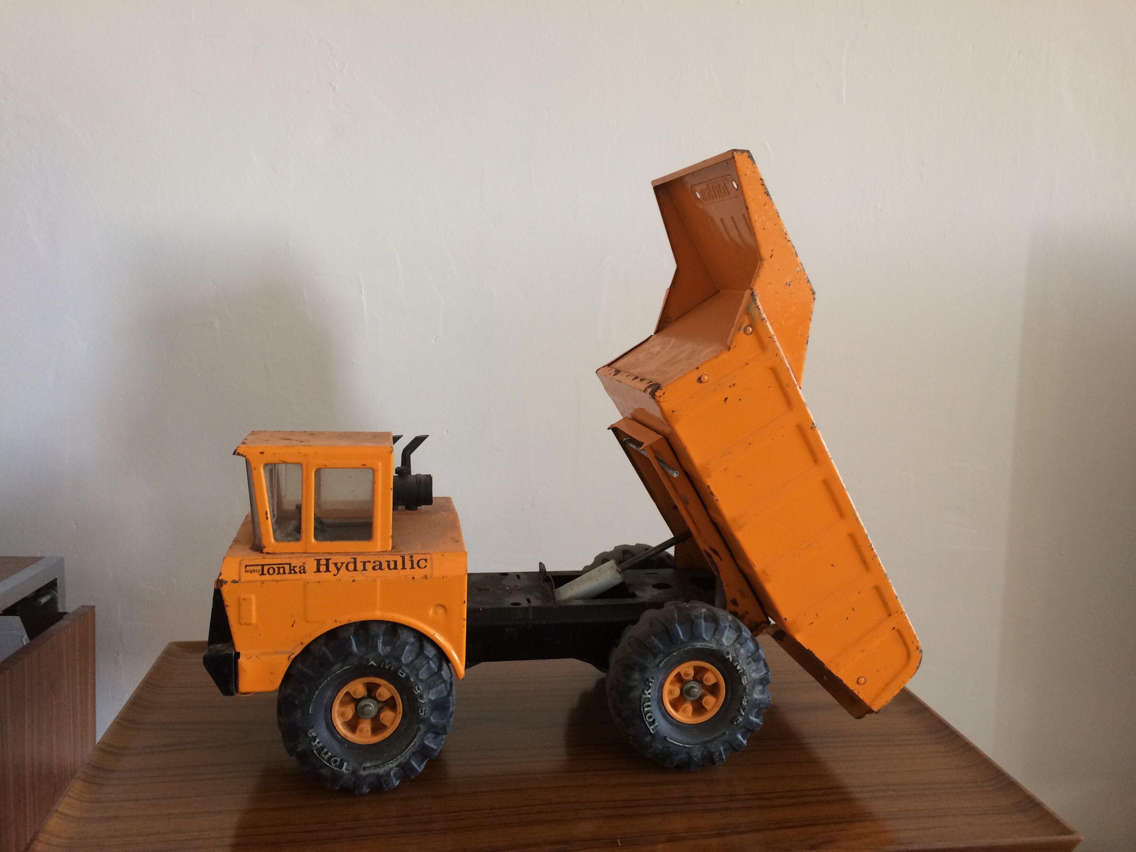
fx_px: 952
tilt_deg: -8.0
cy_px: 426
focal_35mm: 29
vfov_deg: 48.2
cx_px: 568
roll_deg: -0.1
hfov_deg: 61.7
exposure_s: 1/33
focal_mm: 4.15
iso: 64
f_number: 2.2
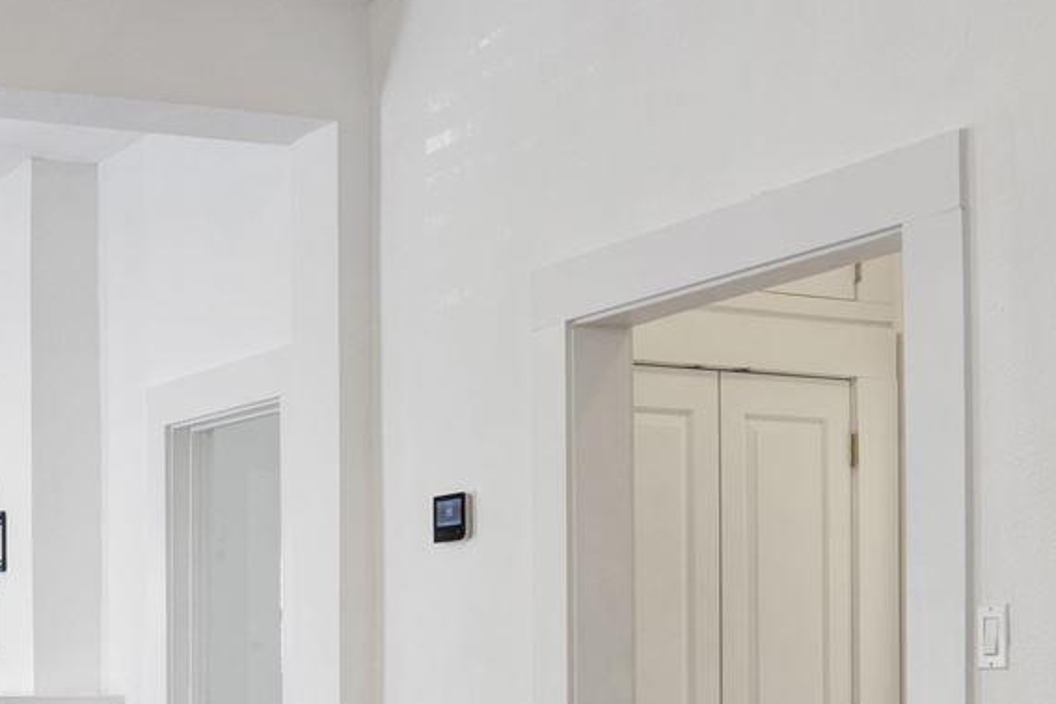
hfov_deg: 29.8
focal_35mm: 65
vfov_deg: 20.5
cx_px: 125
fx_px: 1907
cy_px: 647
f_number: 11
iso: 200
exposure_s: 1/2
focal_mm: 18
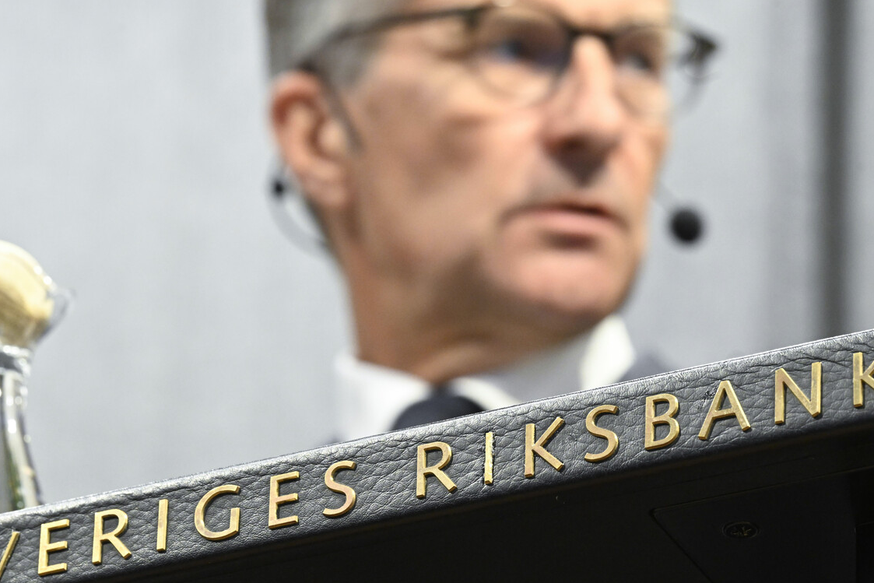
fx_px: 5706
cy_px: 271
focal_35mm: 235
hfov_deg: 8.8
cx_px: 414
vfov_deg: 5.8
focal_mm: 165
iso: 4000
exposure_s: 1/60
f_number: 11
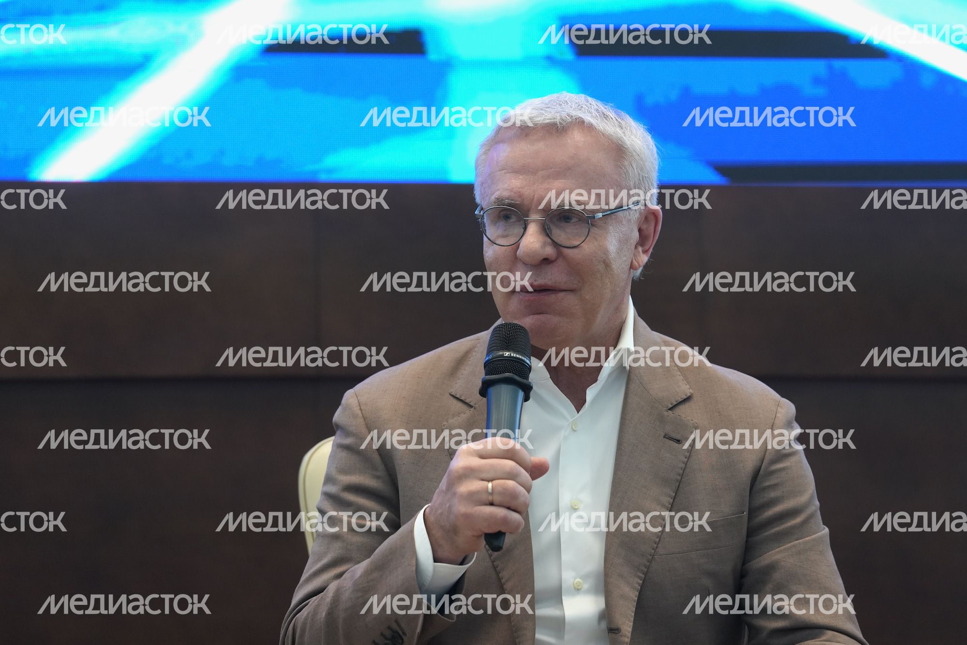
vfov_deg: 6.9
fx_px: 5373
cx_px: 484
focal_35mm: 200
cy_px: 322
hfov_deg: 10.3
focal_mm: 200
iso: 1600
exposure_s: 1/250
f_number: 3.5
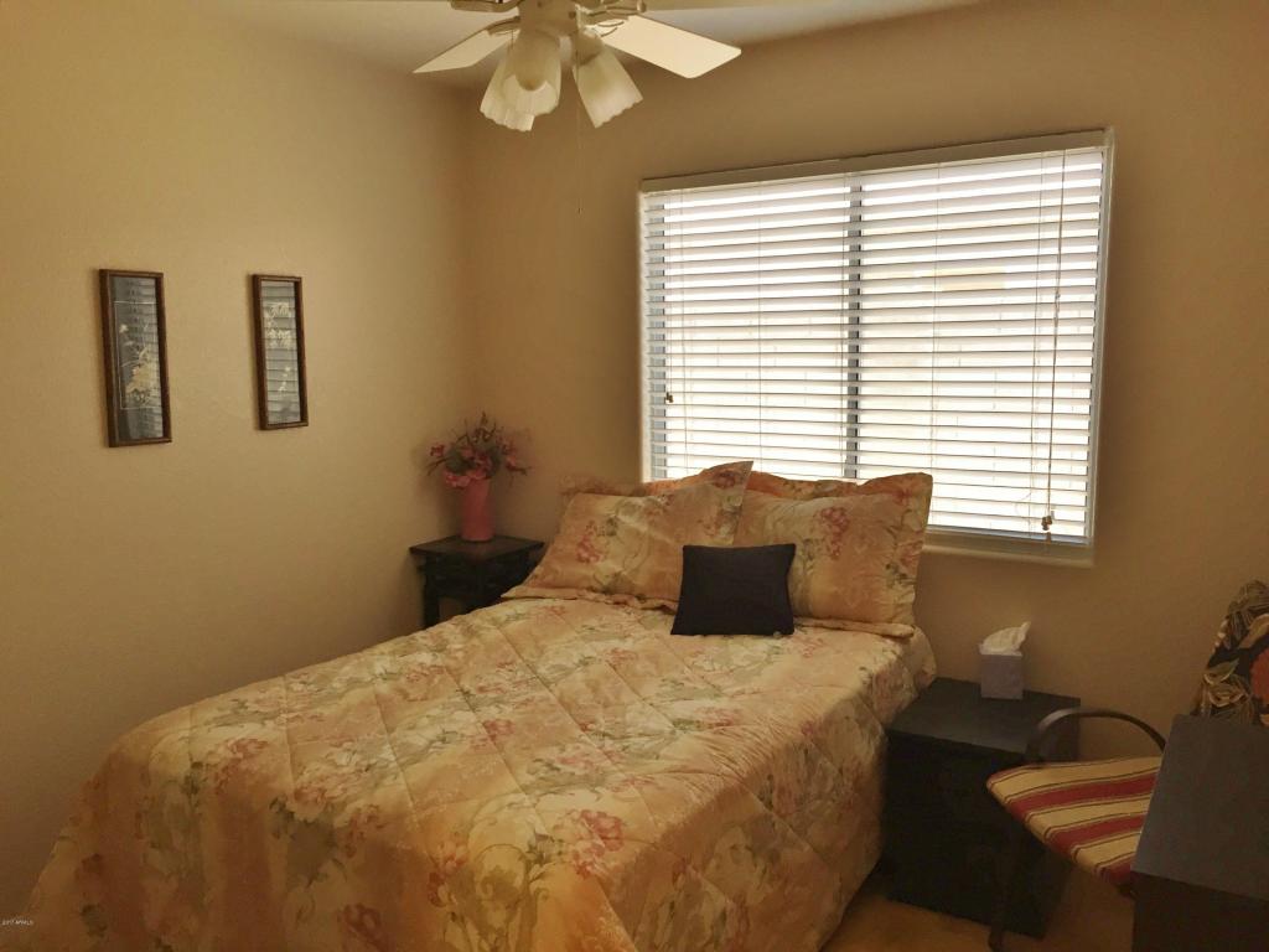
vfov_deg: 48.2
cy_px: 476
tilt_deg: -9.1
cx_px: 634
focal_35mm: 29
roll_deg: -0.3
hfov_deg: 61.7
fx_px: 1063
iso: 32
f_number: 2.2
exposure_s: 1/30
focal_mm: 4.15
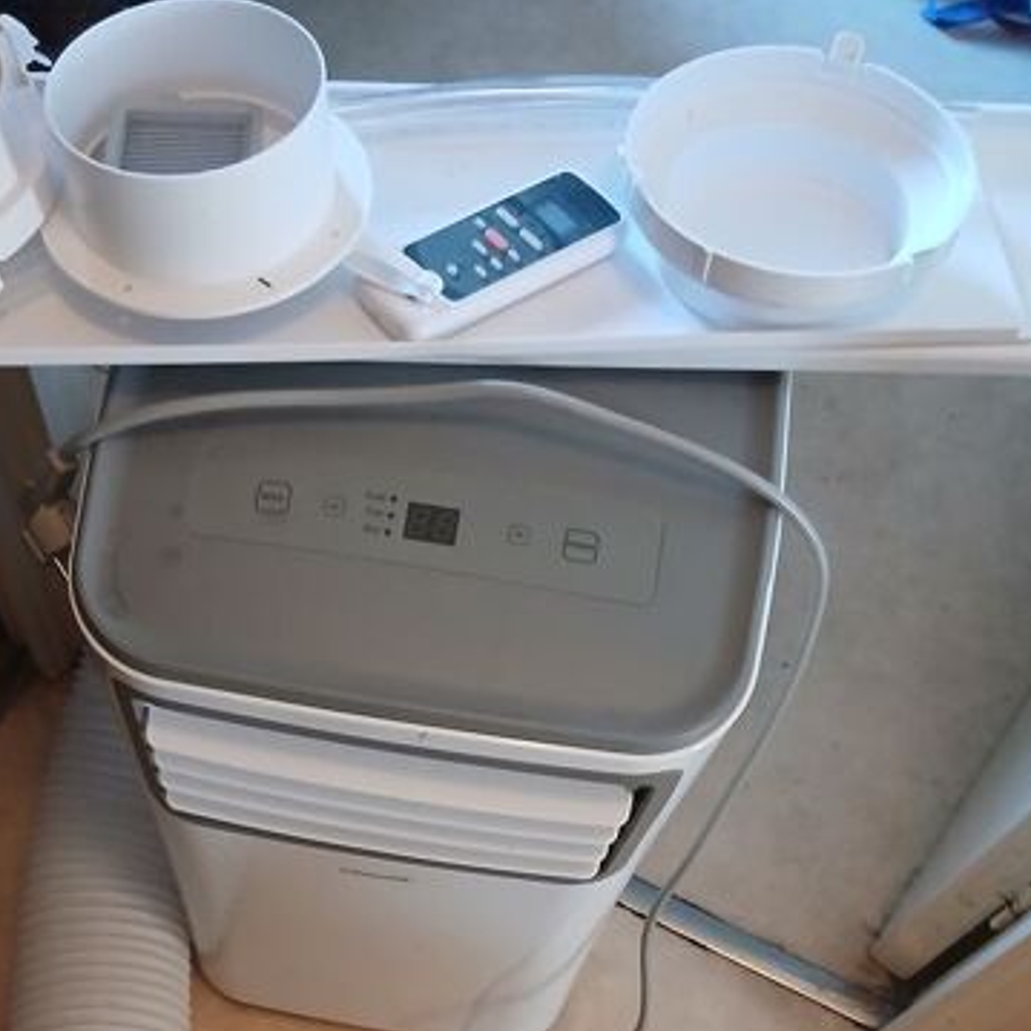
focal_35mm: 41
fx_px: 1382
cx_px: 385
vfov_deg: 39.6
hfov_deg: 40.6
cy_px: 798
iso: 500
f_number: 1.8
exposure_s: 1/25
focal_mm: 3.98
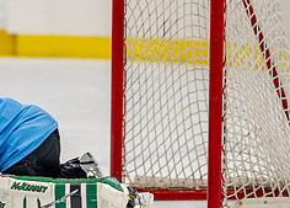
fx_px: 3693
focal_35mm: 448
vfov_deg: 3.2
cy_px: 70
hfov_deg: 4.5
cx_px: 54
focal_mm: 139
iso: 1000
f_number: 2.8
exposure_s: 1/1250
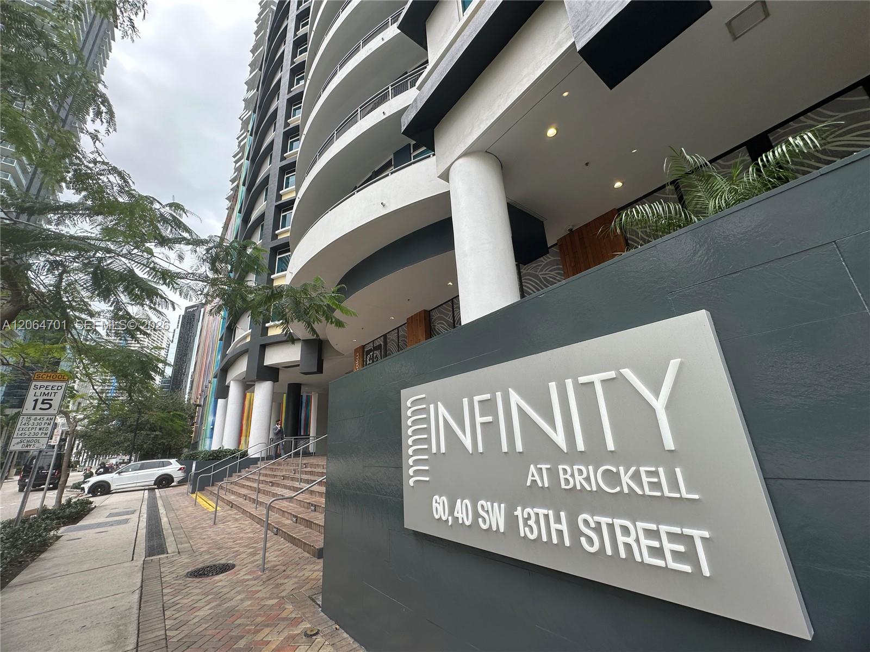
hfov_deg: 102.1
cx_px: 435
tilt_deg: +17.7
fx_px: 352
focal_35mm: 14
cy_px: 326
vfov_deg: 85.7
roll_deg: +3.0
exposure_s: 1/221
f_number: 2.2
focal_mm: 2.22
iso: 40
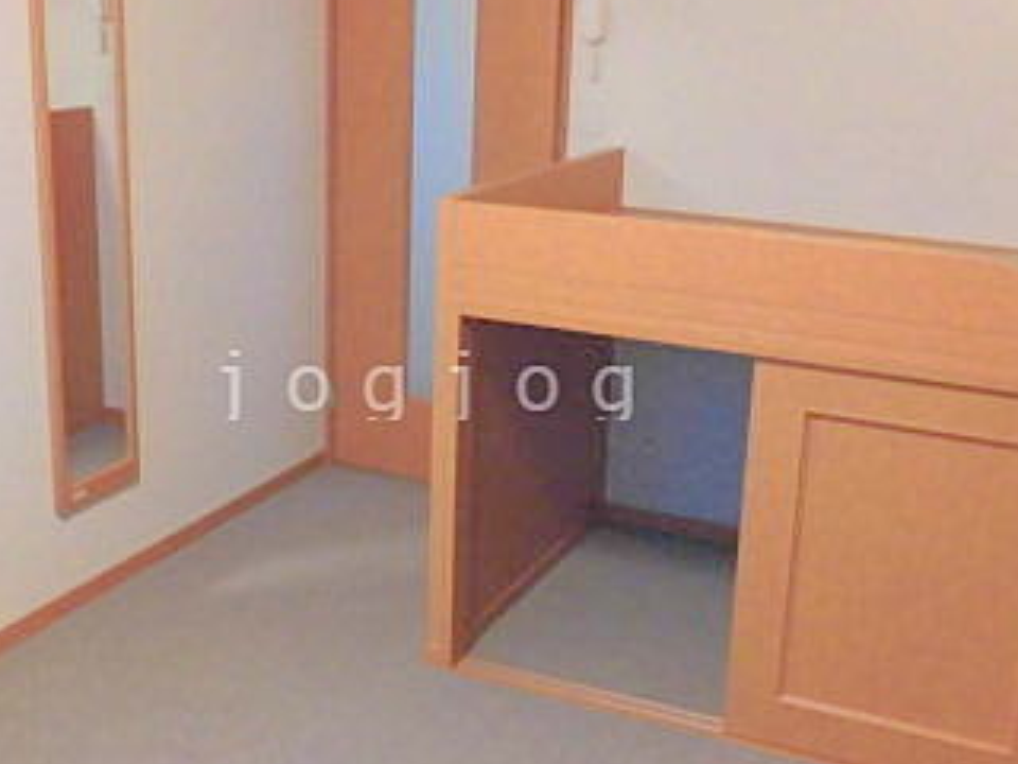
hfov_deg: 39.6
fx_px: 1412
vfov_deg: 30.3
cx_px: 433
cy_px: 382
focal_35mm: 48
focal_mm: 4.3
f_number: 3.1
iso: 320
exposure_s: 1/30
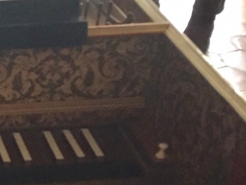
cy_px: 170
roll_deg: +3.4
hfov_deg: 17.6
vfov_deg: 14.8
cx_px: -132
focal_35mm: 99
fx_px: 704
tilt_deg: -35.9
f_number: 2.2
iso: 400
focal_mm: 4.15
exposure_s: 1/17
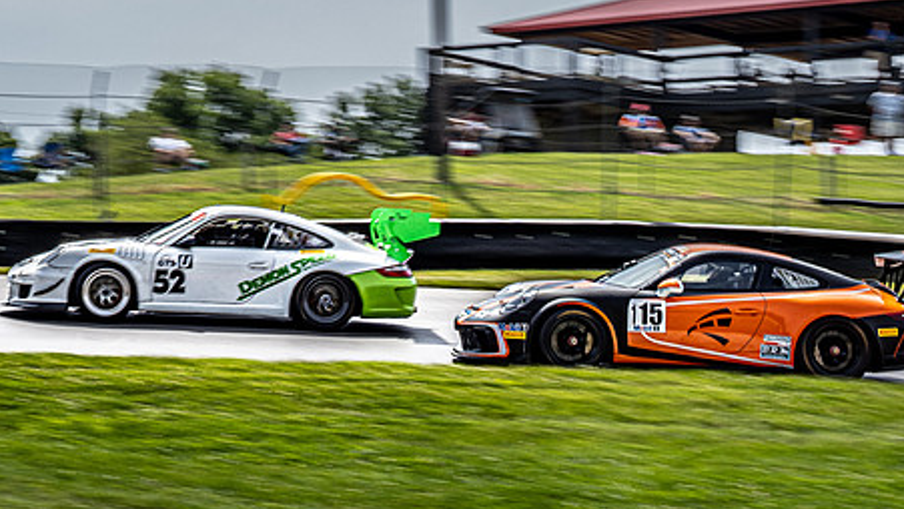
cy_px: 125
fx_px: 2470
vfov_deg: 11.7
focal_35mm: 103
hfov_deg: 20.7
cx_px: 339
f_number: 13
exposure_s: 1/100
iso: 100
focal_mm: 35
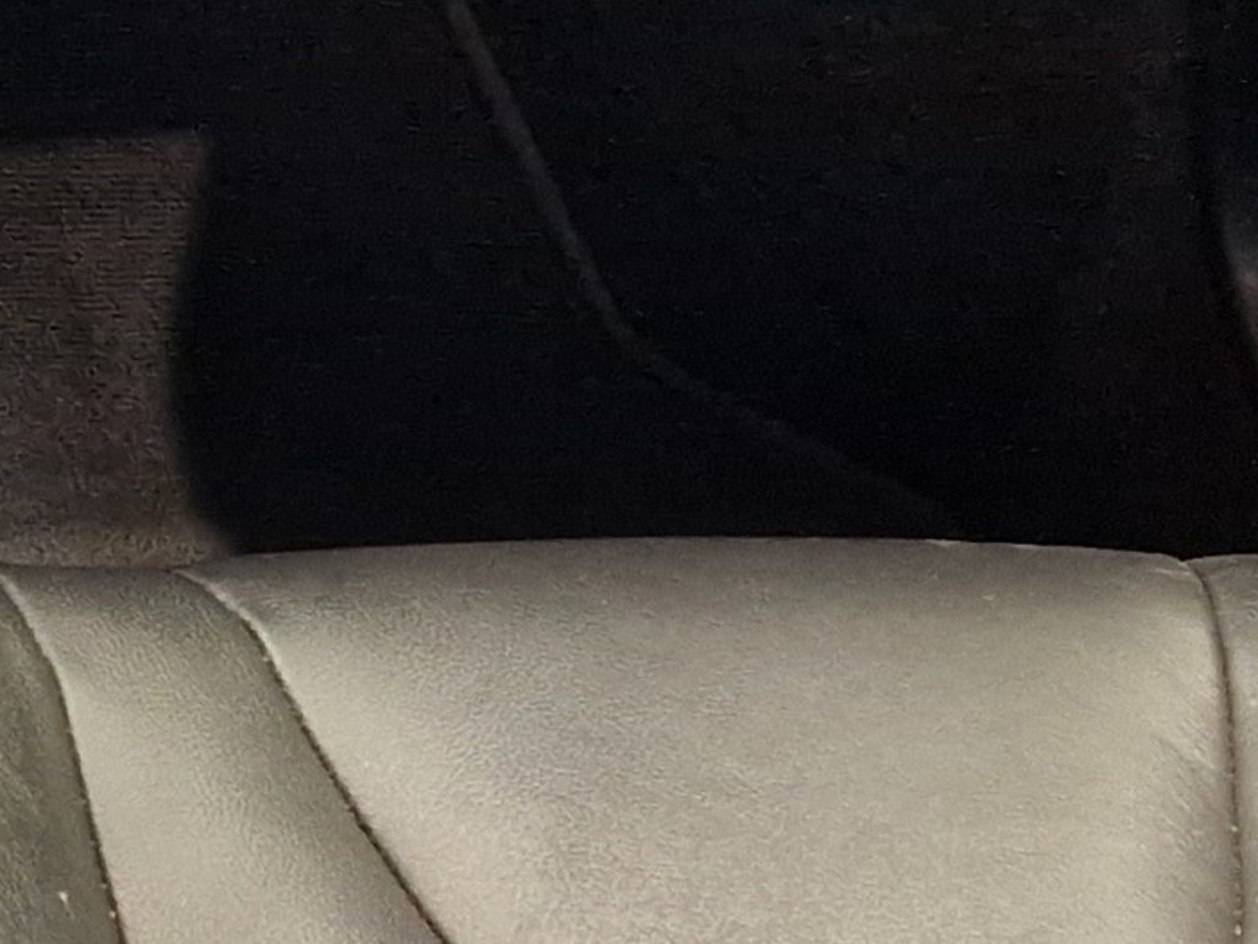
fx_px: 4762
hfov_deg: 13.3
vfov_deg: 11.2
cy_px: 68
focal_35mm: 131
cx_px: -1116
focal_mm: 5.4
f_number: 1.8
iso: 500
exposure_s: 1/100
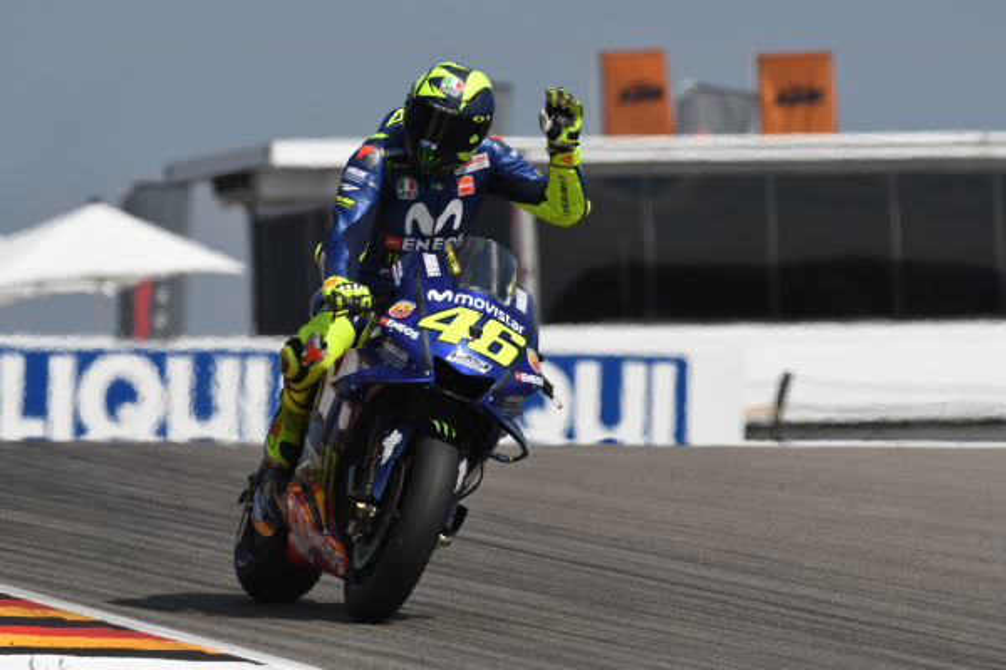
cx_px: 503
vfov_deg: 1.8
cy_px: 335
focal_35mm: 750
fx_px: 20957
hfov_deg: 2.7
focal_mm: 500
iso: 400
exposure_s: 1/1600
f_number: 11
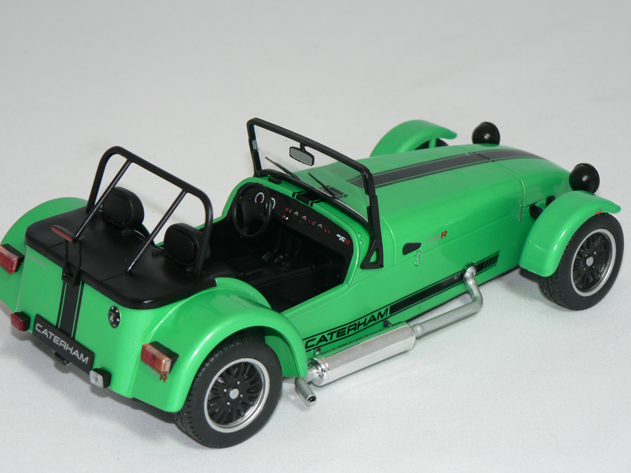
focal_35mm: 109
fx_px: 1987
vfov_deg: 13.6
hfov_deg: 18.0
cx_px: 304
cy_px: 237
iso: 80
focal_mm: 17.3
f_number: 3.2
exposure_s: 1/60
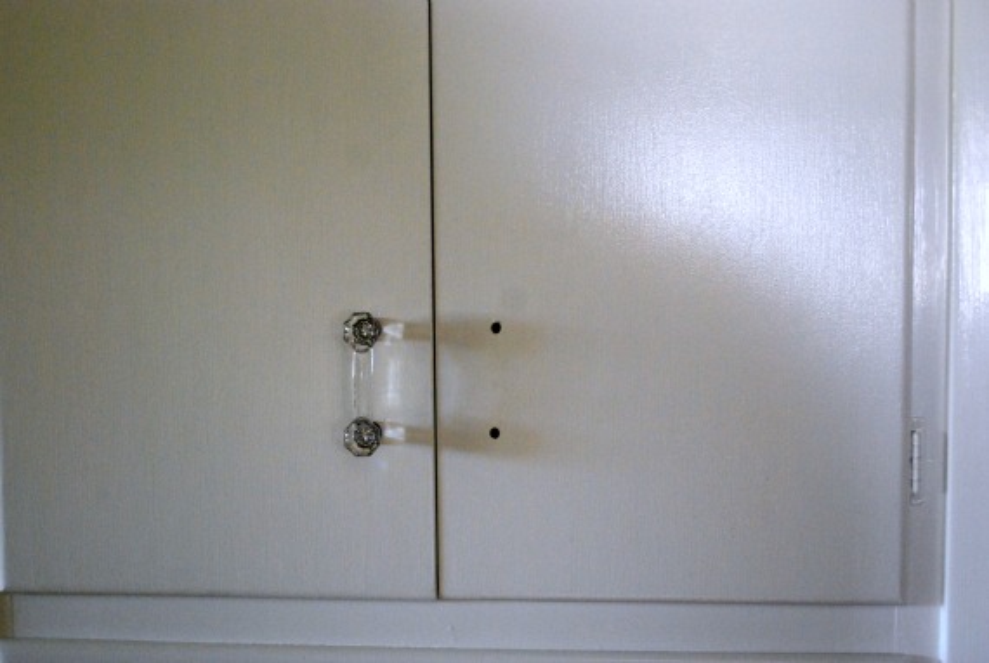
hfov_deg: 49.5
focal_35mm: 39
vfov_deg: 34.3
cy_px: 332
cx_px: 494
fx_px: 1073
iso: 1600
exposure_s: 1/25
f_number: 4.5
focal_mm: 26
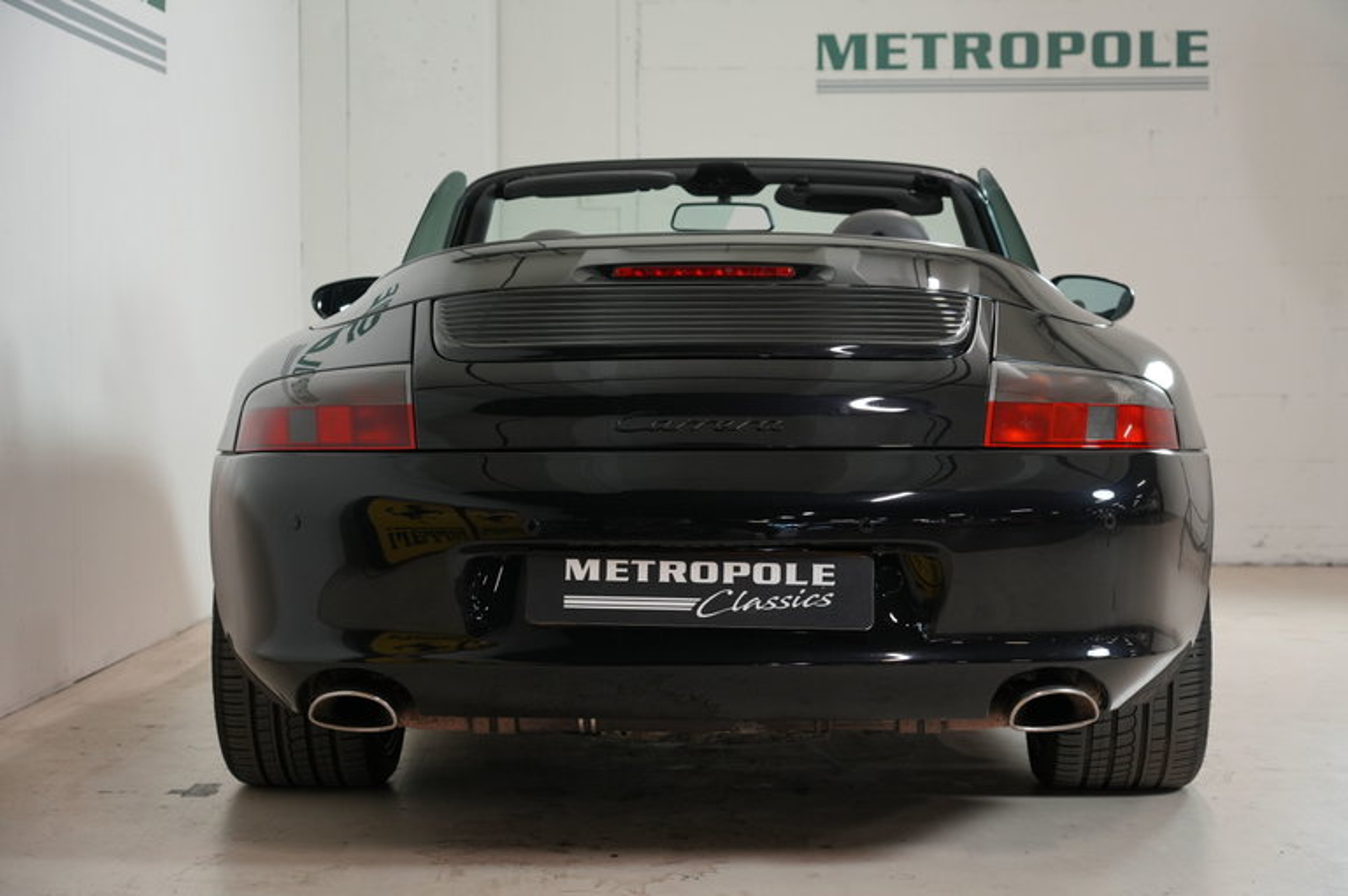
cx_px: 674
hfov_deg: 27.5
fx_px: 2750
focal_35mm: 74
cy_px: 448
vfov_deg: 18.5
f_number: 4
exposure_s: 1/40
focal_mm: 49
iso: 400
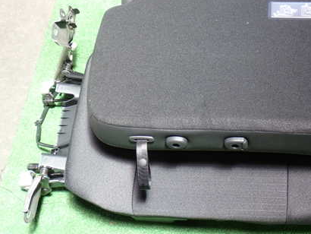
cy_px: 101
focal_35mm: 60
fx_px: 539
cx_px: 203
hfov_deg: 31.9
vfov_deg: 24.4
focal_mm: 7.31
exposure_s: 1/80
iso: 200
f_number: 2.8
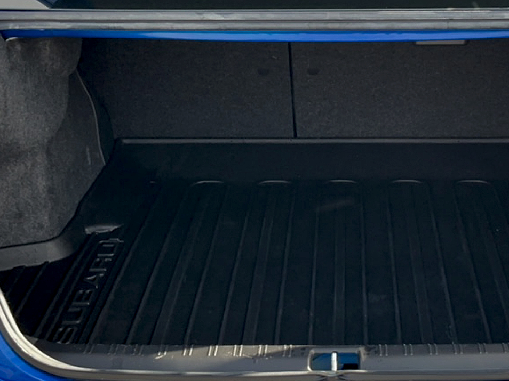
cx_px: 352
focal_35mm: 52
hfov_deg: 36.3
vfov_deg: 28.0
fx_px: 764
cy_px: 201
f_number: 1.8
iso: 32
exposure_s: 1/143
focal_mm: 3
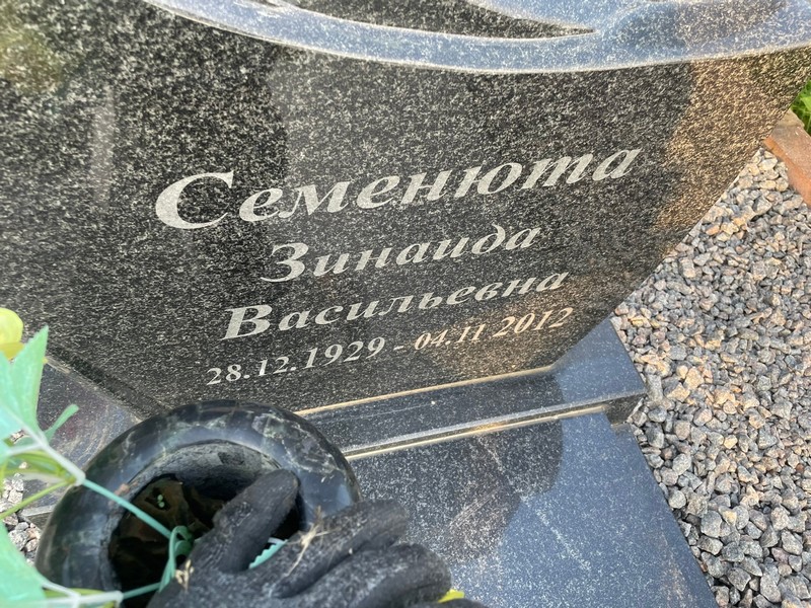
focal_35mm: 26
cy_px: 304
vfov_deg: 53.1
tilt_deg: -51.7
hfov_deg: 67.3
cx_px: 406
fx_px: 609
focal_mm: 4.2
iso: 50
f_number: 1.6
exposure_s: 1/121
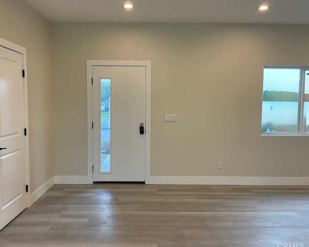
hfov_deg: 57.2
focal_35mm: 31
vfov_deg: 47.1
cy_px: 124
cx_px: 147
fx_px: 284
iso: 50
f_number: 1.8
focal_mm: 3
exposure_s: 1/120
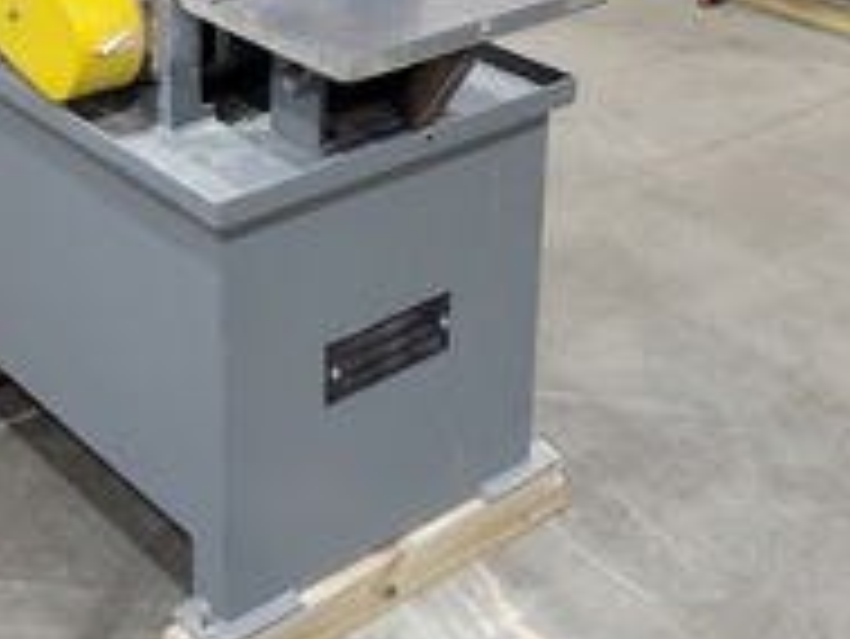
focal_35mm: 66
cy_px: -94
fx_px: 1622
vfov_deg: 21.0
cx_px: 283
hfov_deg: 29.2
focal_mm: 5.4
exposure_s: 1/39
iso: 250
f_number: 1.8
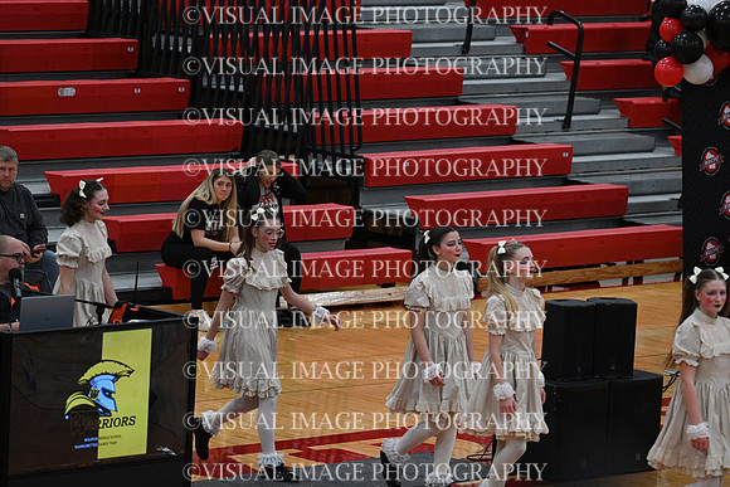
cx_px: 365
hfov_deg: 10.3
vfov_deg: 6.9
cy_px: 244
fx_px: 4056
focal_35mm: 200
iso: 4000
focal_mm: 200
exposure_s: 1/400
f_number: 4
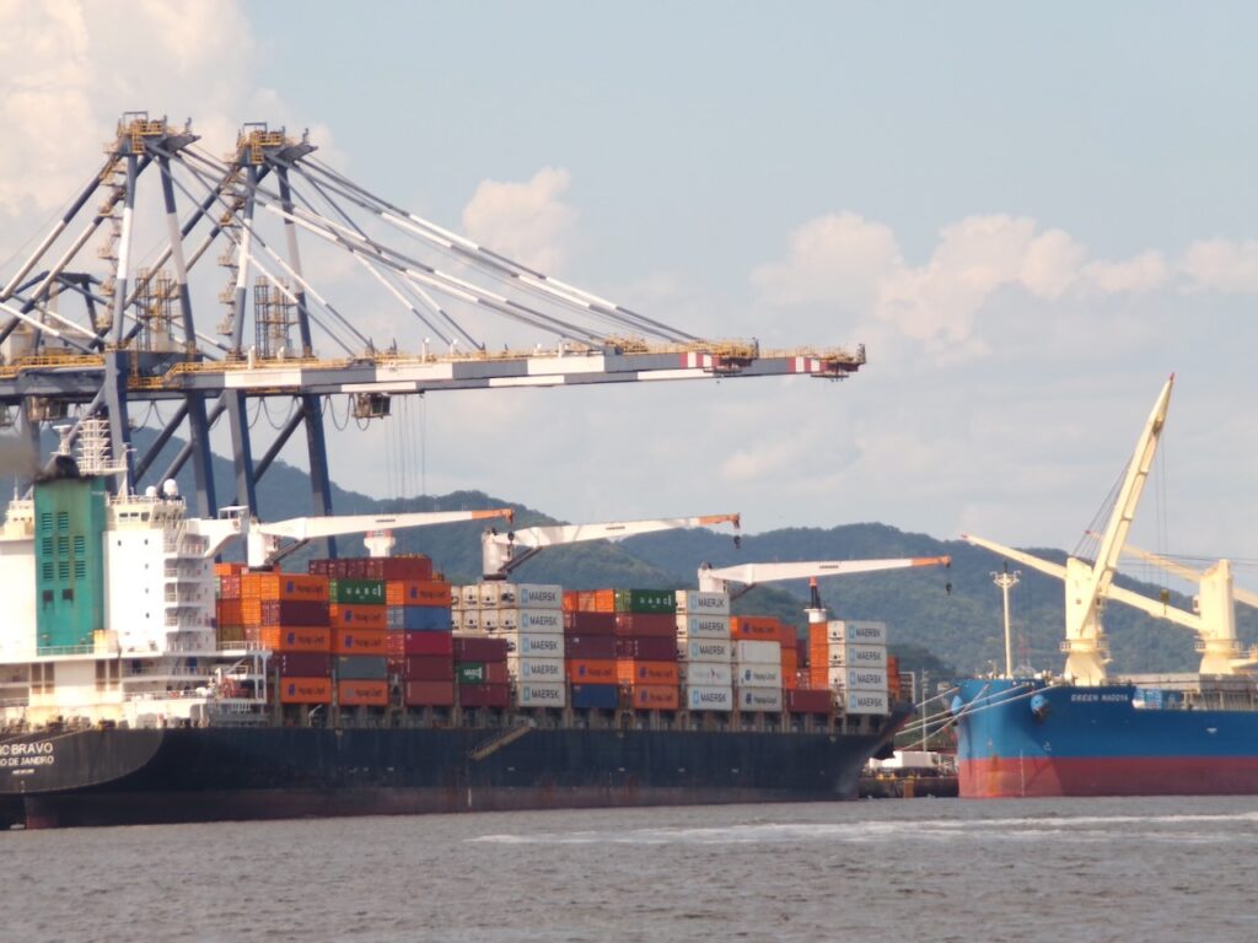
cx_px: 629
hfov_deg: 6.5
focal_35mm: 307
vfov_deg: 4.8
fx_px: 11157
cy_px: 472
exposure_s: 1/450
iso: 100
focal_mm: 55.1
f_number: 5.3
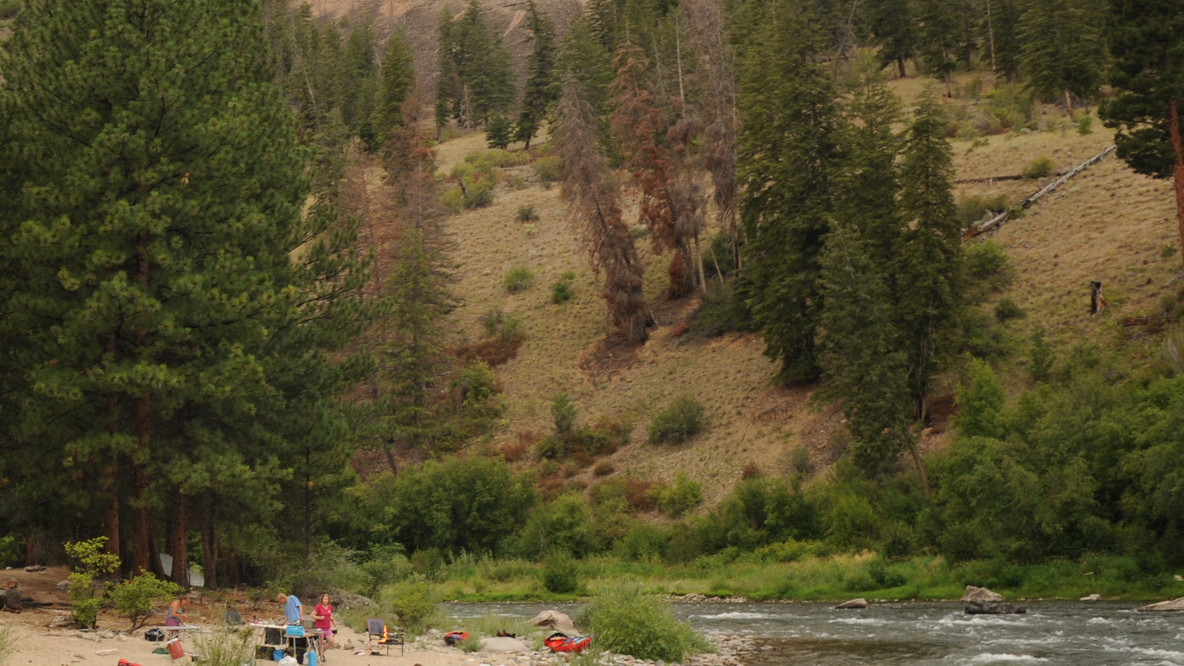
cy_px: 315
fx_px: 2072
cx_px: 236
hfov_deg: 31.1
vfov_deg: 18.3
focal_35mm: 66
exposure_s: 1/100
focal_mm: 35
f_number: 5
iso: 400
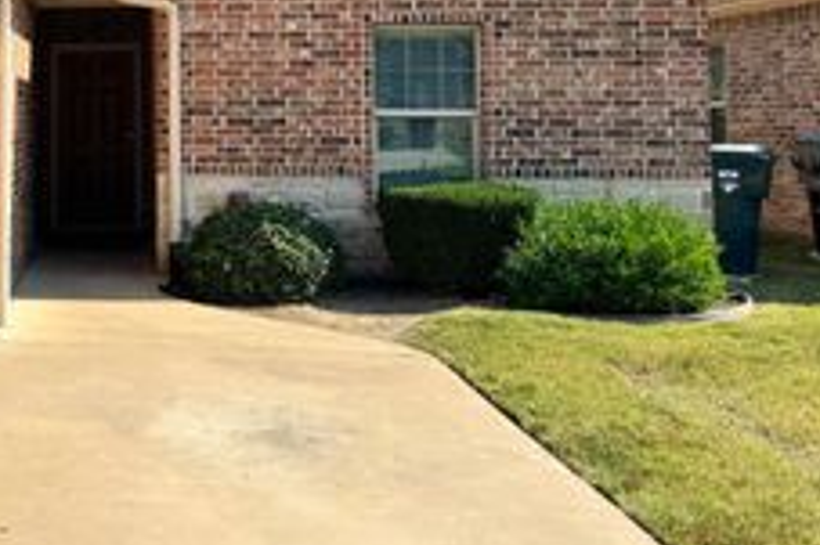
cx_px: 25
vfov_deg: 24.0
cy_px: 67
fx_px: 1252
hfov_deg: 33.6
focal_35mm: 55
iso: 80
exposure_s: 1/2506
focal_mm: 6.76
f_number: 1.78
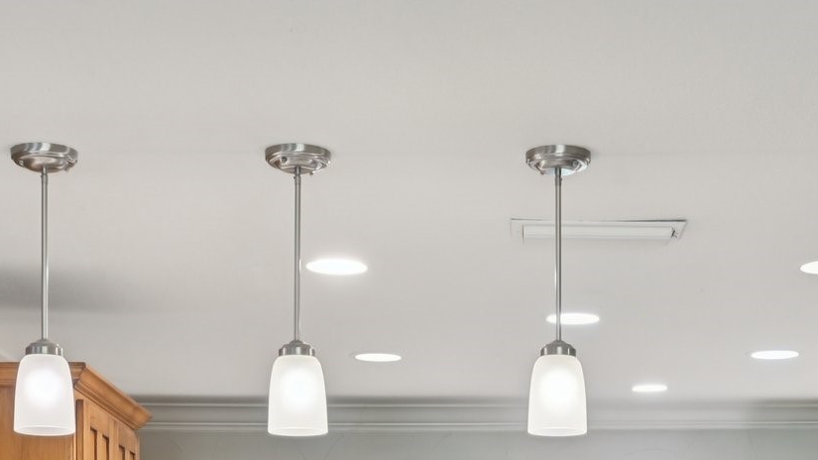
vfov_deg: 14.6
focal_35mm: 78
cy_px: 662
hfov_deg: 27.1
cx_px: 504
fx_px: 1692
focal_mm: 30
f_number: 8
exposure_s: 1/13
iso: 400
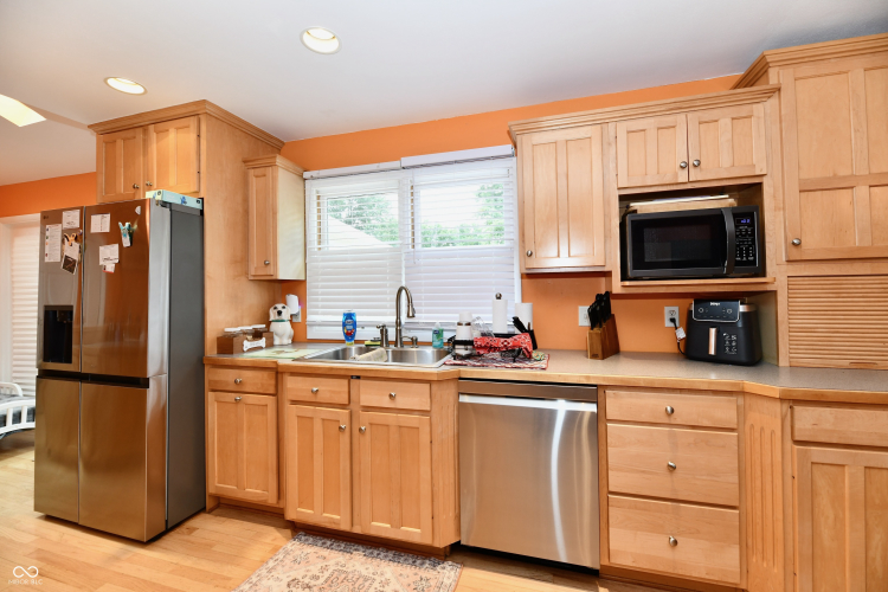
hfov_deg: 104.3
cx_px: 444
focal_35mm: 14
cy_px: 296
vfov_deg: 81.2
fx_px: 345
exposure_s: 1/60
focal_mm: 14
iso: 640
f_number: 6.3
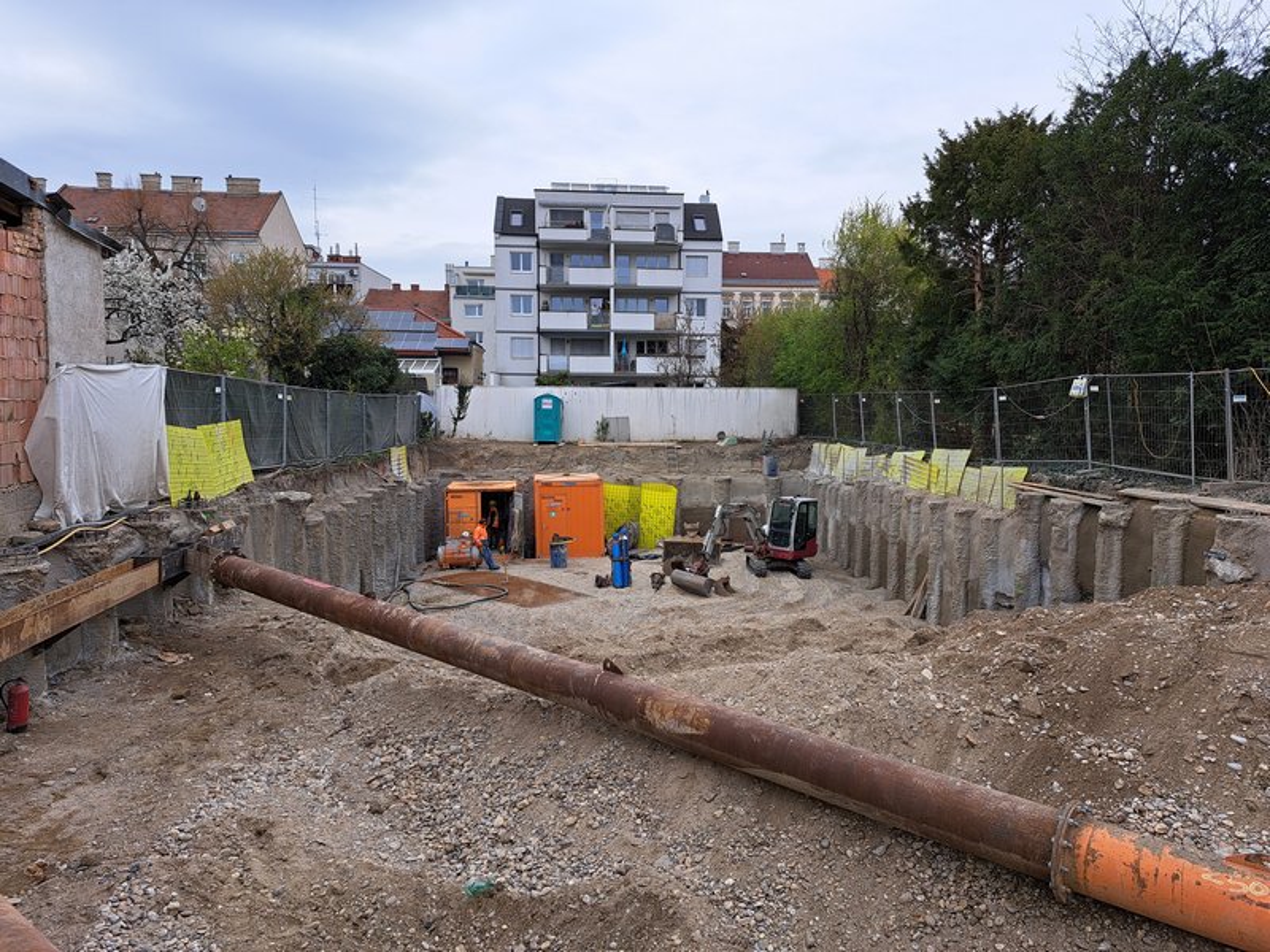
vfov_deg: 56.8
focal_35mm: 24
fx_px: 881
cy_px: 476
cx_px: 635
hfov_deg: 71.6
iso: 50
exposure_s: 1/189
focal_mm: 5.23
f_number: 1.8
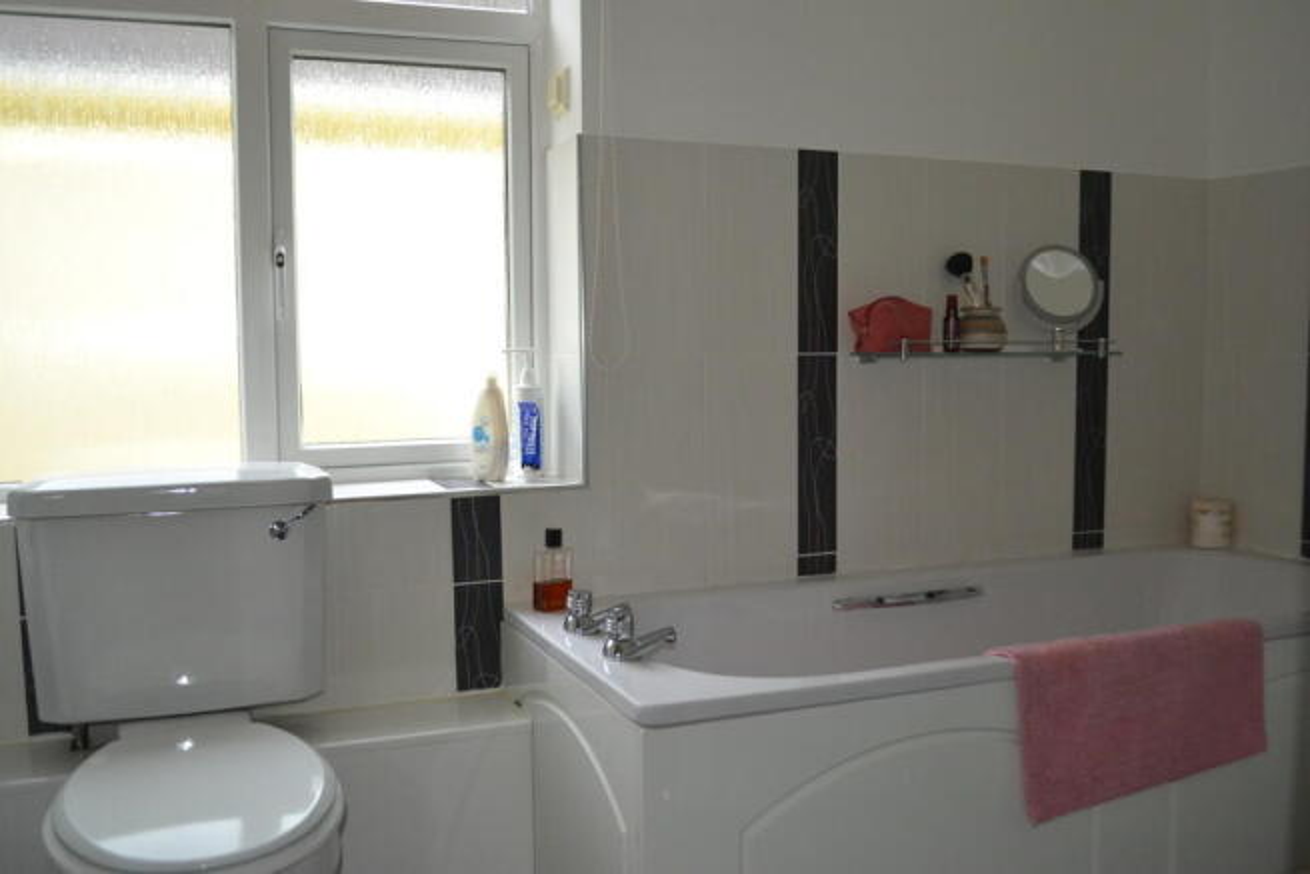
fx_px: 1201
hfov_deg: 57.2
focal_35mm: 33
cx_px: 655
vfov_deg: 40.0
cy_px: 437
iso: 1400
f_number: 3.8
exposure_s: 1/60
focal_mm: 22
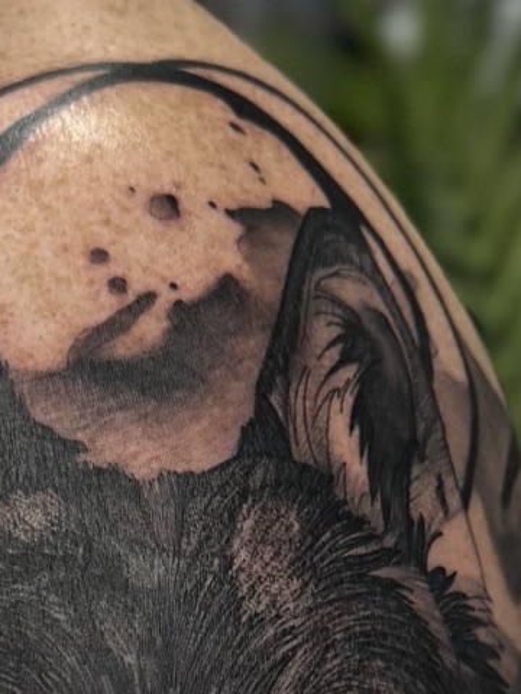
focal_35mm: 96
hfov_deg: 15.3
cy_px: 1203
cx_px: 104
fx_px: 1927
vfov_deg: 17.2
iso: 160
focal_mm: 6.76
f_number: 1.78
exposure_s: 1/100
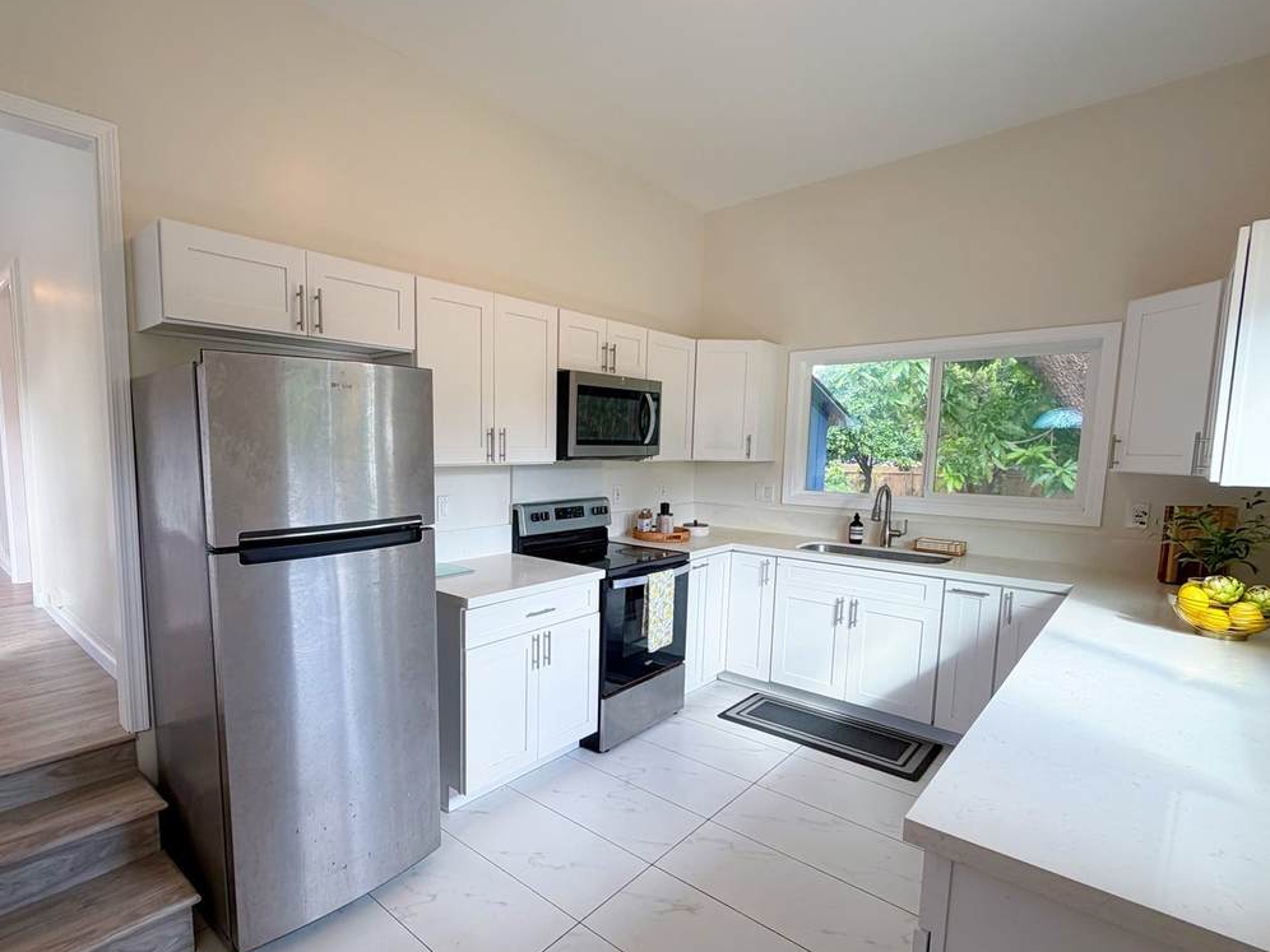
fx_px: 660
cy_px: 516
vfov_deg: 71.5
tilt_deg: -6.5
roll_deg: -0.7
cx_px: 530
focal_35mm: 18
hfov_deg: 87.0
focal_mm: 2.22
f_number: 2.2
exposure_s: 1/120
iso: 100
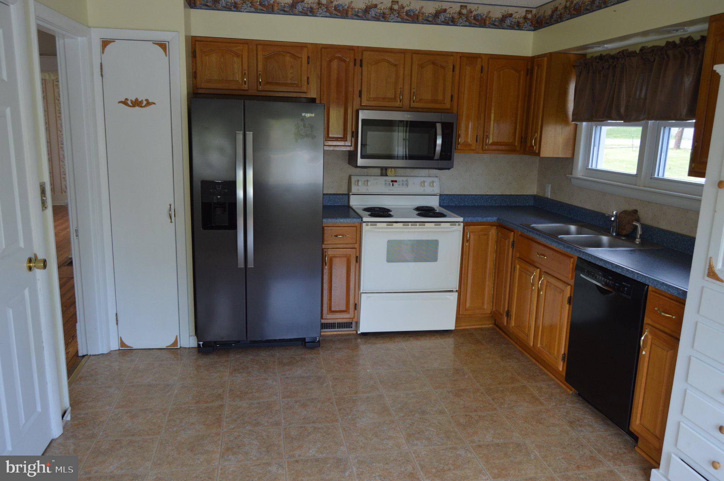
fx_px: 542
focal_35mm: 27
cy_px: 240
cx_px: 362
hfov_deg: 67.4
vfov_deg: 47.8
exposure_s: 1/100
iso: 400
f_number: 5
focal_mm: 18
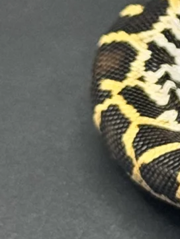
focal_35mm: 339
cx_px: 604
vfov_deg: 5.8
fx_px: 2348
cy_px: 78
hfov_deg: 4.2
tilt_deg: -40.4
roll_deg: +3.7
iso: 50
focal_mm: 6.76
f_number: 1.78
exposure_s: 1/121
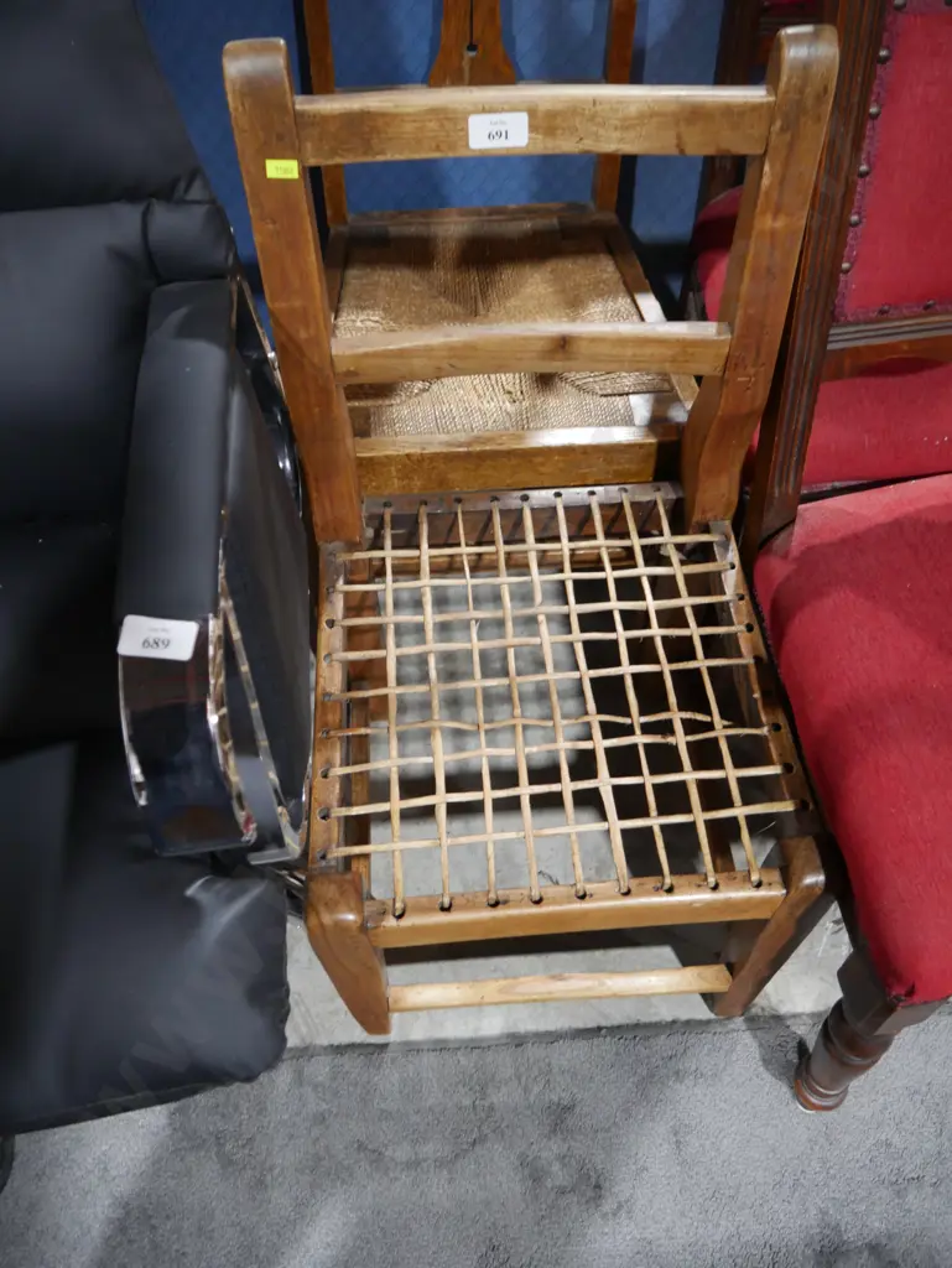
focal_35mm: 28
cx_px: 476
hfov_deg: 49.8
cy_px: 634
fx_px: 1026
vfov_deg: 63.4
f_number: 3.5
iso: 1000
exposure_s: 1/60
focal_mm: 14
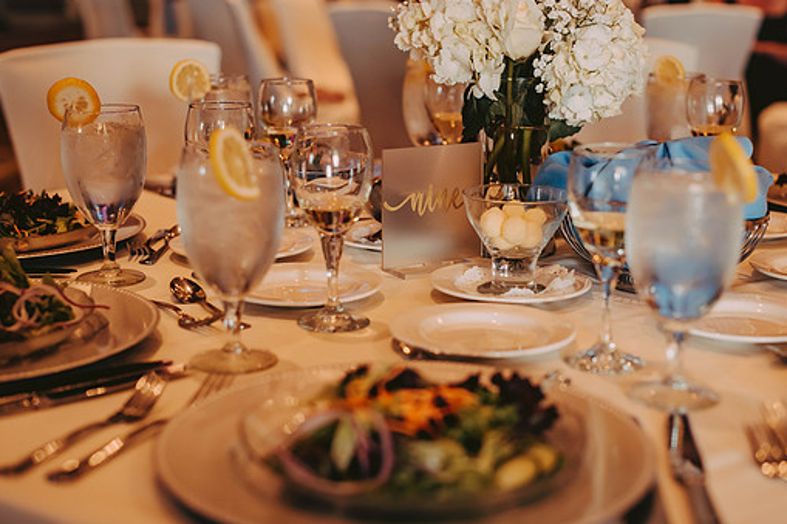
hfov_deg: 35.1
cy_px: 231
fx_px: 1246
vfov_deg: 23.7
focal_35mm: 57
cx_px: 414
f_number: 2.2
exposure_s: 1/160
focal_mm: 50
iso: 640
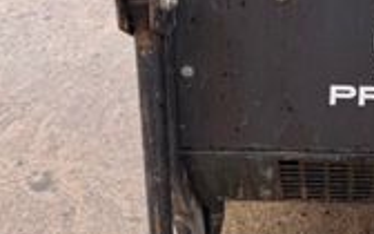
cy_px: -51
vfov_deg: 13.9
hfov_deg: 21.8
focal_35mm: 91
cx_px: 396
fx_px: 928
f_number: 1.78
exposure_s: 1/528
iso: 100
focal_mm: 6.76
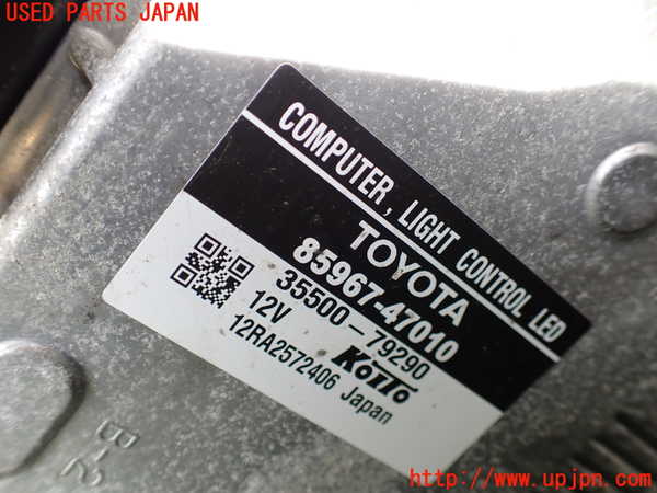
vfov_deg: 46.8
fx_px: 569
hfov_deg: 60.0
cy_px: 246
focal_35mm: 30
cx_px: 328
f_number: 2.3
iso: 160
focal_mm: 5.4
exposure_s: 1/125
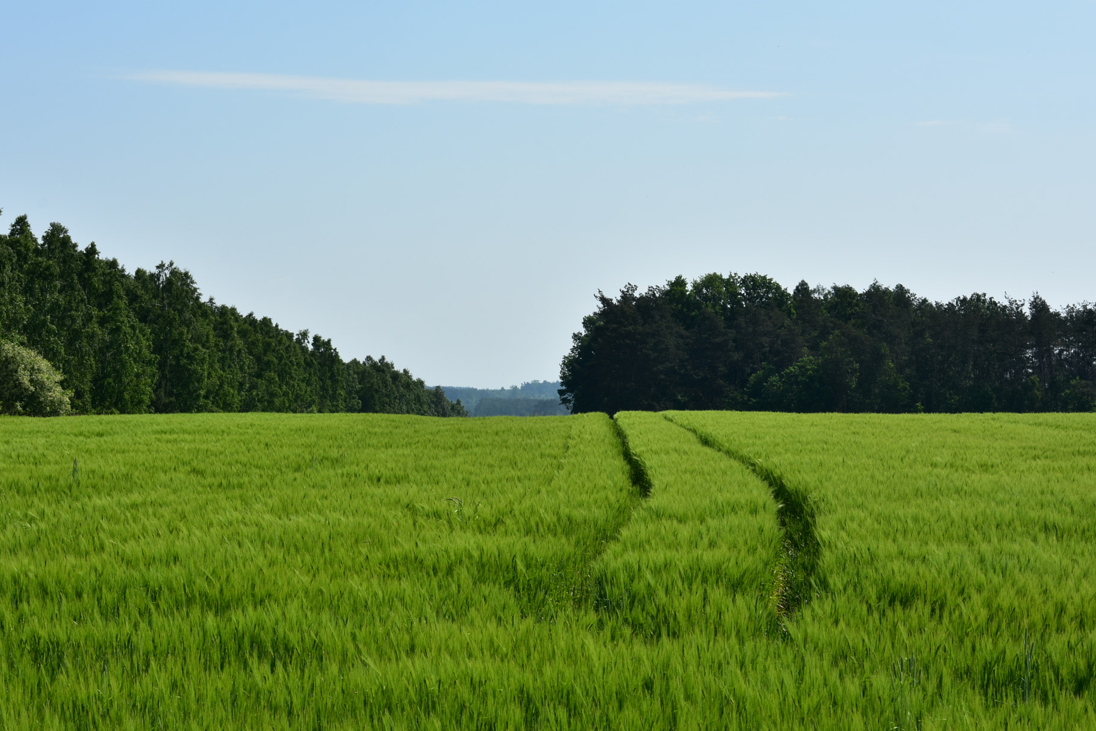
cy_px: 339
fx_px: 2557
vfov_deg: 16.3
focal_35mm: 84
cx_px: 495
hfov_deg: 24.2
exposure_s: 1/160
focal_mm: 50
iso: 100
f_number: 11
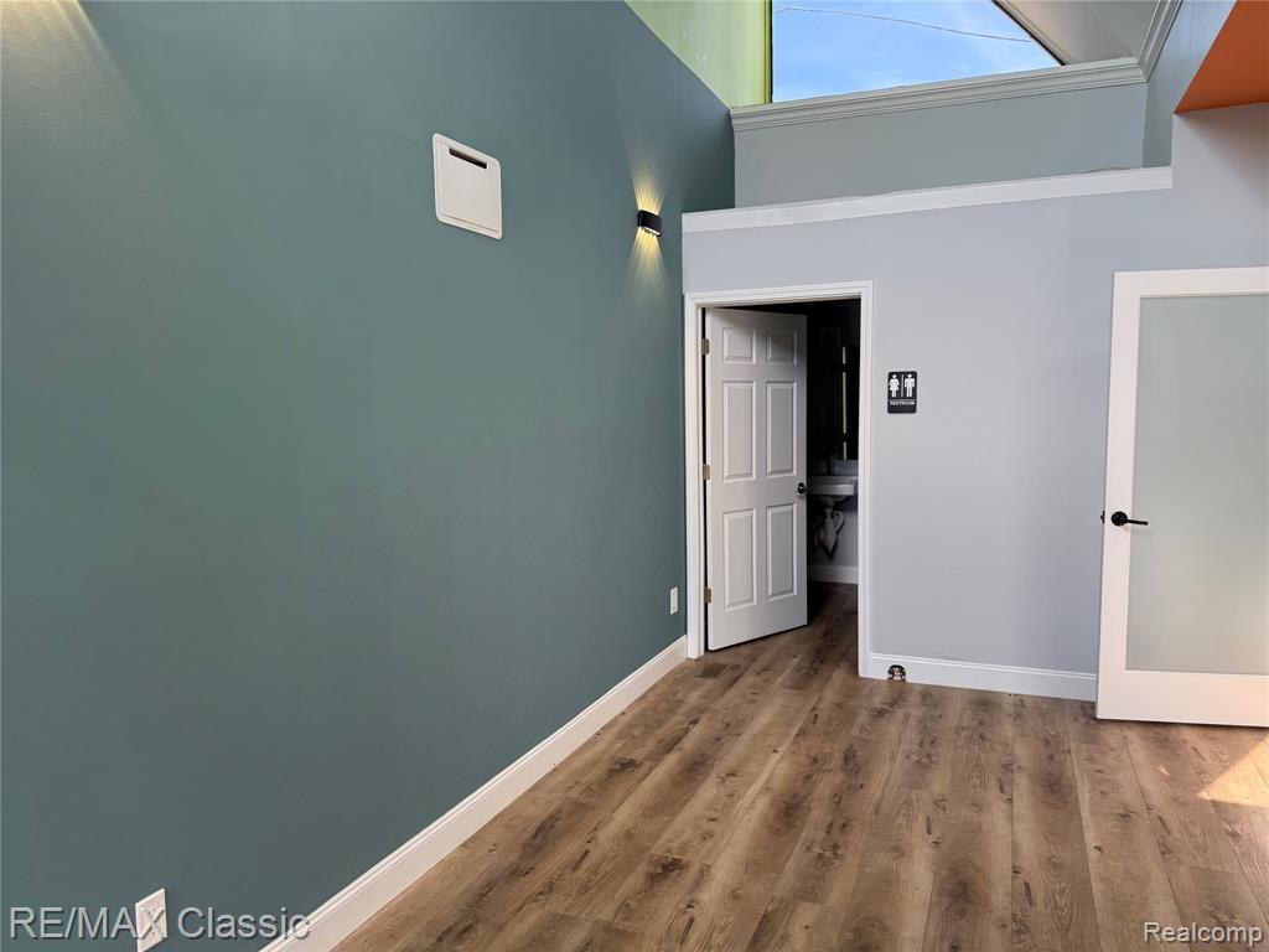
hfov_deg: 71.6
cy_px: 476
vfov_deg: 56.8
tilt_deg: -4.6
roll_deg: +1.5
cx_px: 634
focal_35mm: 24
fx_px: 880
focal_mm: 6.76
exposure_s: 1/140
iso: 50
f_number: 1.78
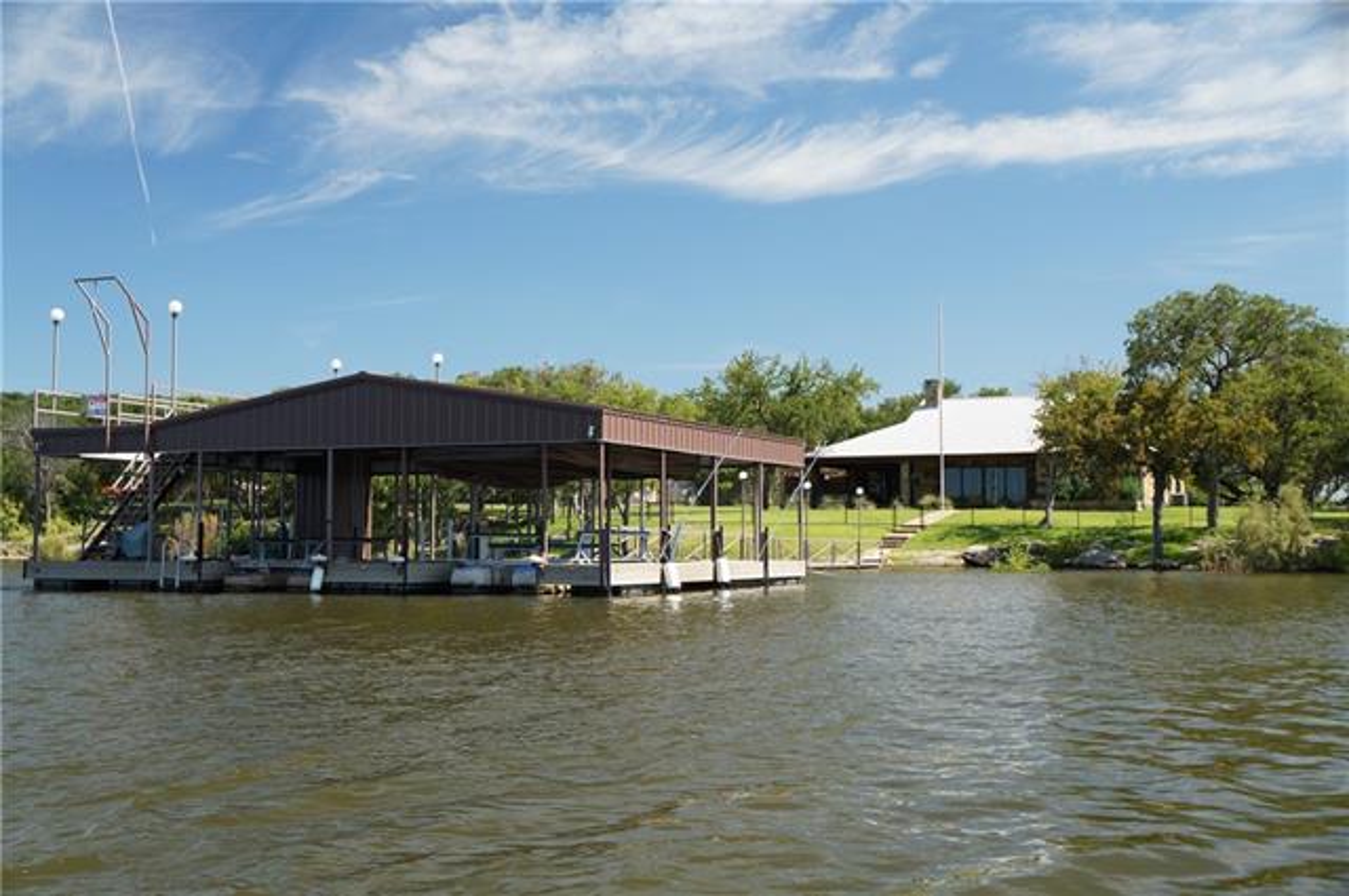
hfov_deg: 46.5
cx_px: 674
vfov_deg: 31.8
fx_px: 1572
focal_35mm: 42
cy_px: 448
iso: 400
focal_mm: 28
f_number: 8
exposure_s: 1/250
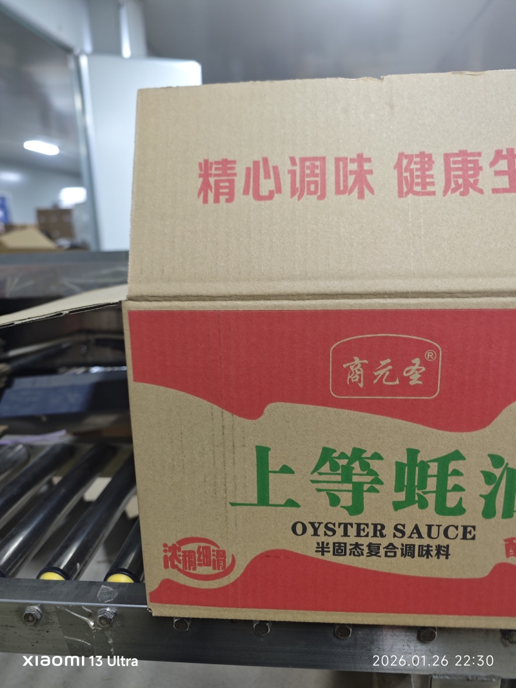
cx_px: 258
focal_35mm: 23
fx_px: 457
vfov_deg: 73.9
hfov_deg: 58.9
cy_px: 344
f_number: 1.9
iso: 640
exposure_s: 1/25
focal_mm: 8.7
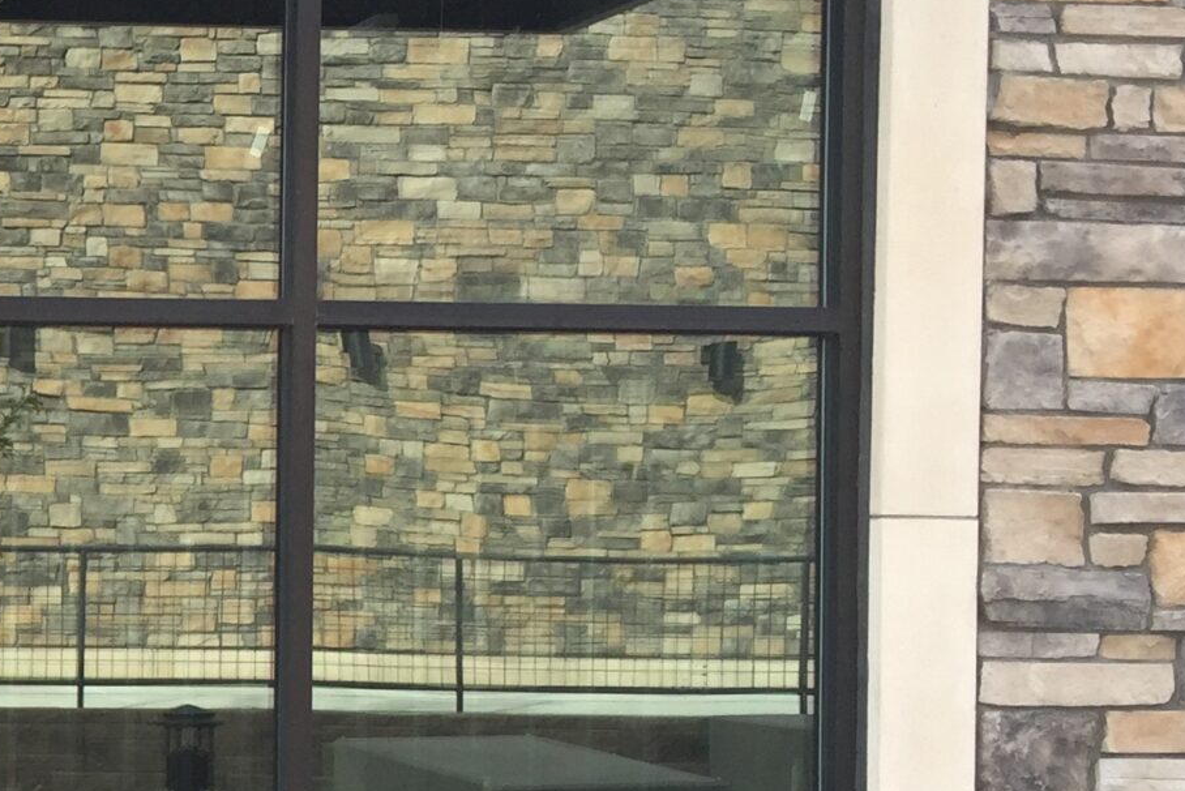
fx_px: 2799
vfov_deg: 16.0
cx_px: -437
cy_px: 534
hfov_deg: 21.2
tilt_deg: -0.1
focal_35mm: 85
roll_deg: -0.9
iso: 32
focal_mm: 4.15
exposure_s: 1/247
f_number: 2.2
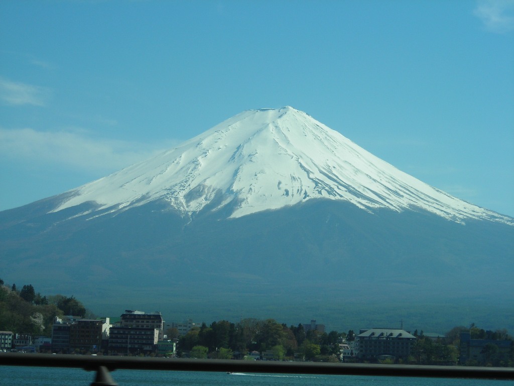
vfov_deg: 14.4
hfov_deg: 19.1
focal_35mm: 103
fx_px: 1529
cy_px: 193
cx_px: 257
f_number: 4.9
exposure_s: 1/440
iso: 50
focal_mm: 17
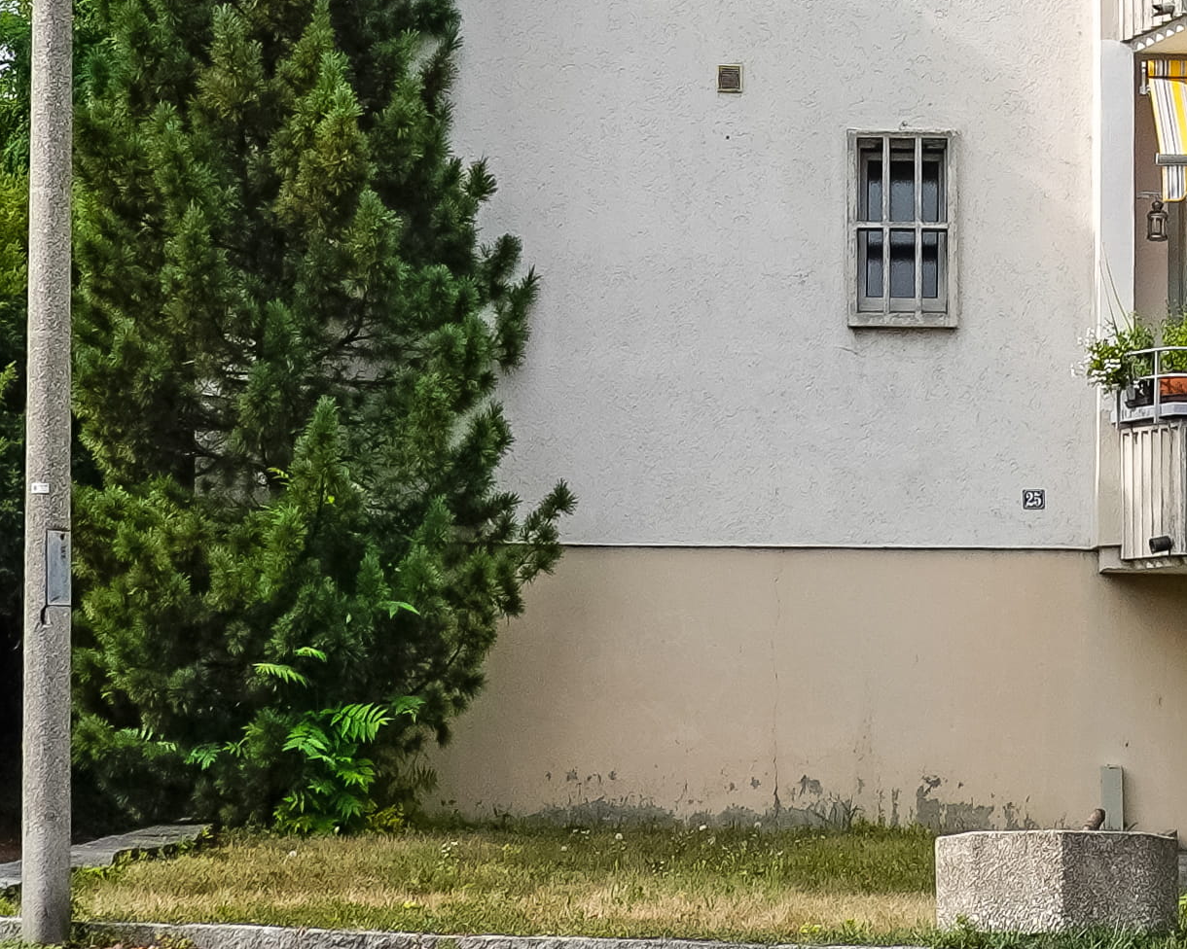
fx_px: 3548
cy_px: -598
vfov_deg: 14.0
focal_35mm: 101
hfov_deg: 17.3
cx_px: 1743
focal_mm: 9
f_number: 4
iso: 125
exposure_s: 1/800
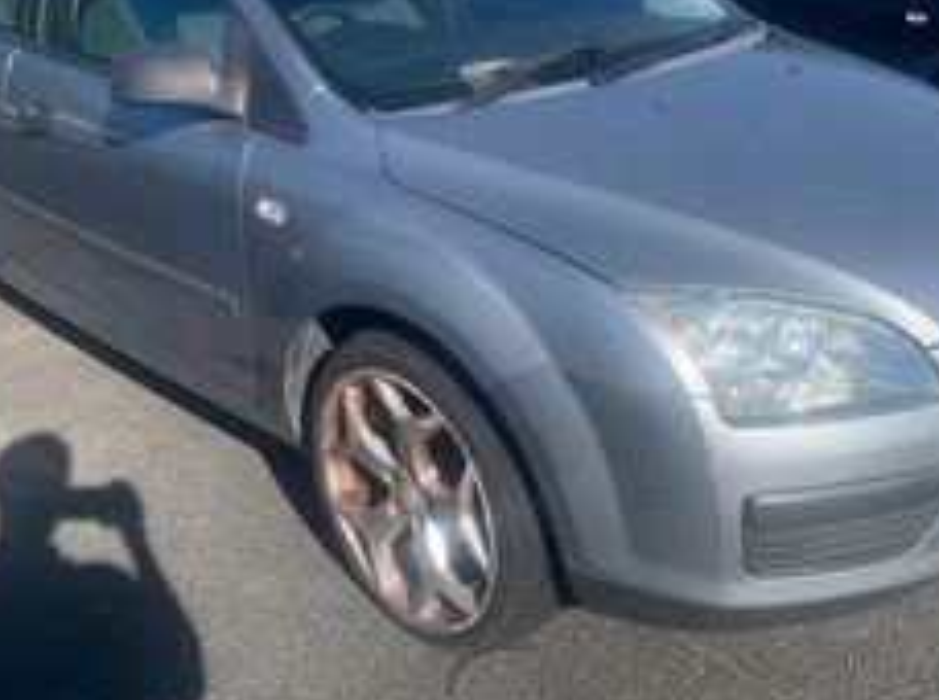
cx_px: 470
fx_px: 1083
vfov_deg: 35.2
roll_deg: +2.2
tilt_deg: -16.4
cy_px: 198
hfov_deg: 46.9
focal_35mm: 40
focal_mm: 4.25
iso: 25
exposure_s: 1/1748
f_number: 1.8
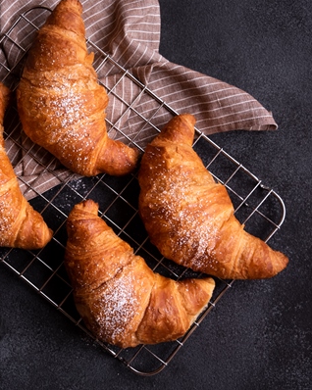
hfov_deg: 18.6
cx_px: 76
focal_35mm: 82
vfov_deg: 23.3
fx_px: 947
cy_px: 195
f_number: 6.3
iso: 160
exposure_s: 1/40
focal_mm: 58
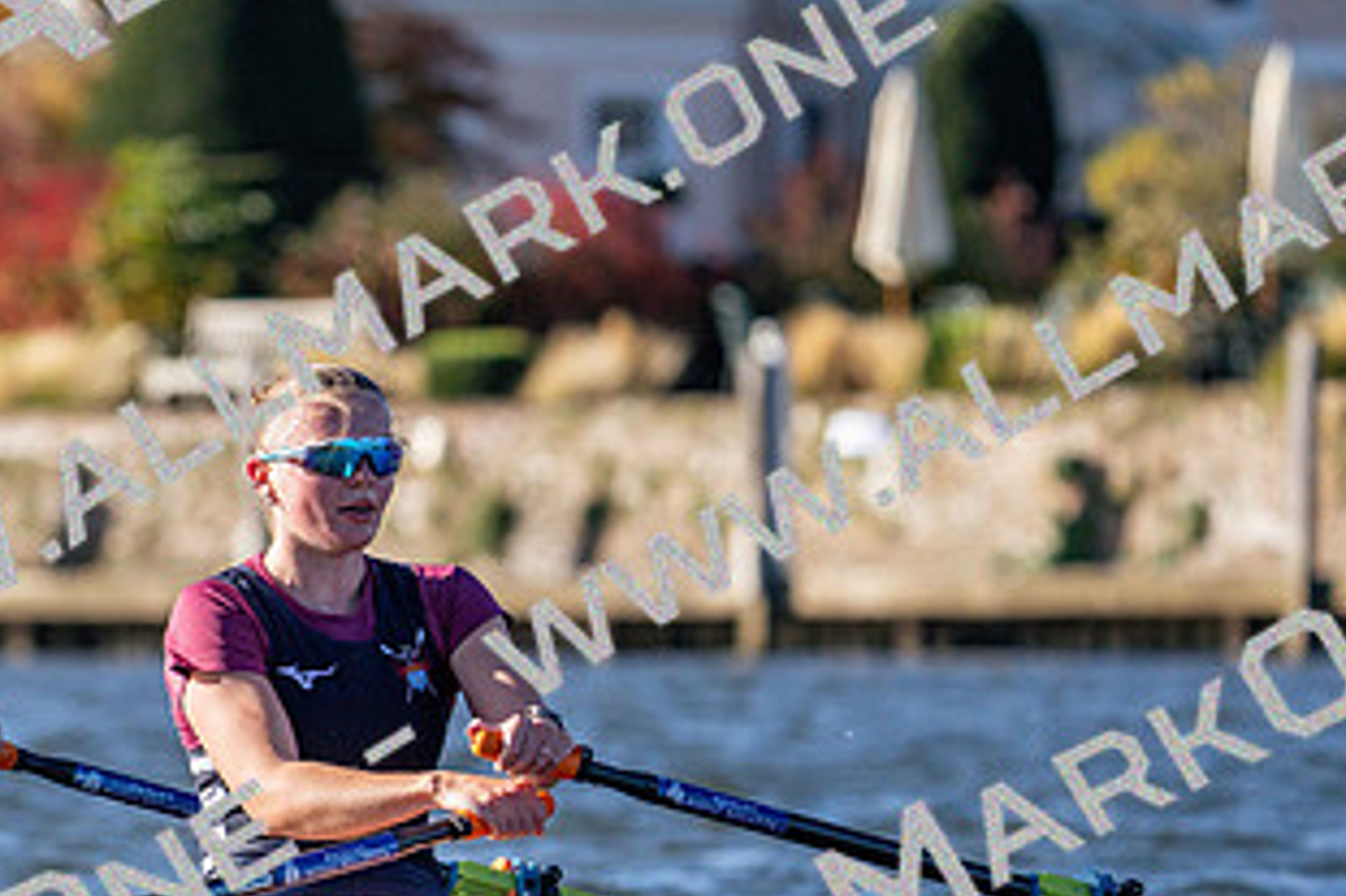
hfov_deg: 3.6
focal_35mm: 577
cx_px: 169
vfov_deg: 2.4
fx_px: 21561
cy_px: 768
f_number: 6.3
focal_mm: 309
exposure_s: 1/1600
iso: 400
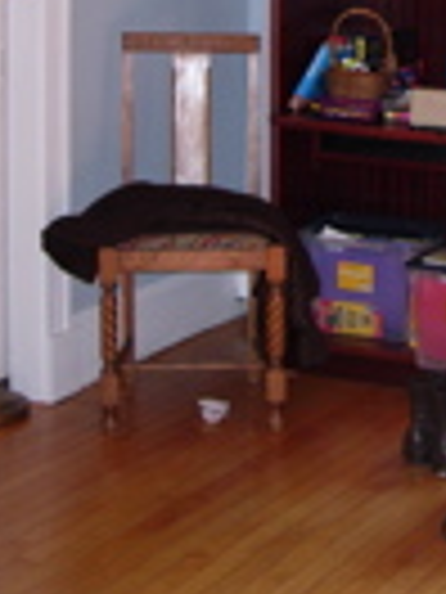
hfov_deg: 14.7
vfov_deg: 19.4
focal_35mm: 99
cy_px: 22
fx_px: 1701
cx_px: 457
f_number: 2.8
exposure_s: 1/64
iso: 79
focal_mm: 7.8
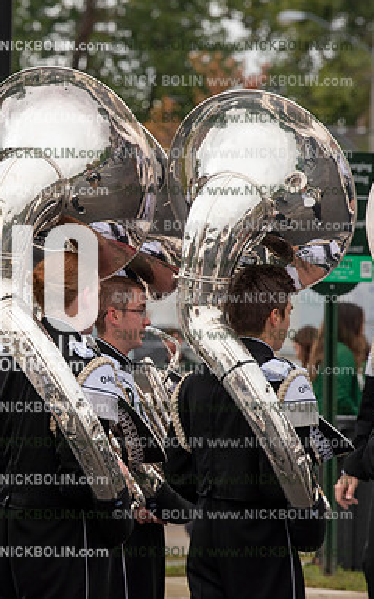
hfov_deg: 4.6
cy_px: 299
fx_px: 4648
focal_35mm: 285
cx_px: -12
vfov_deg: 7.4
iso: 320
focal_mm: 185
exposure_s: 1/125
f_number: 8
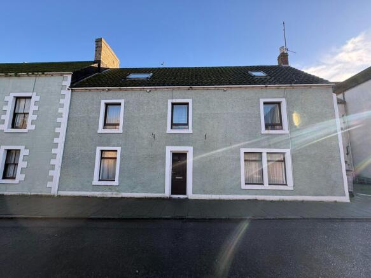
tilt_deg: +9.7
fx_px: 150
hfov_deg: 102.1
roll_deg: -1.0
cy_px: 139
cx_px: 186
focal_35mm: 14
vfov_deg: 85.7
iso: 40
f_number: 2.2
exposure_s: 1/238
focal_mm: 2.22
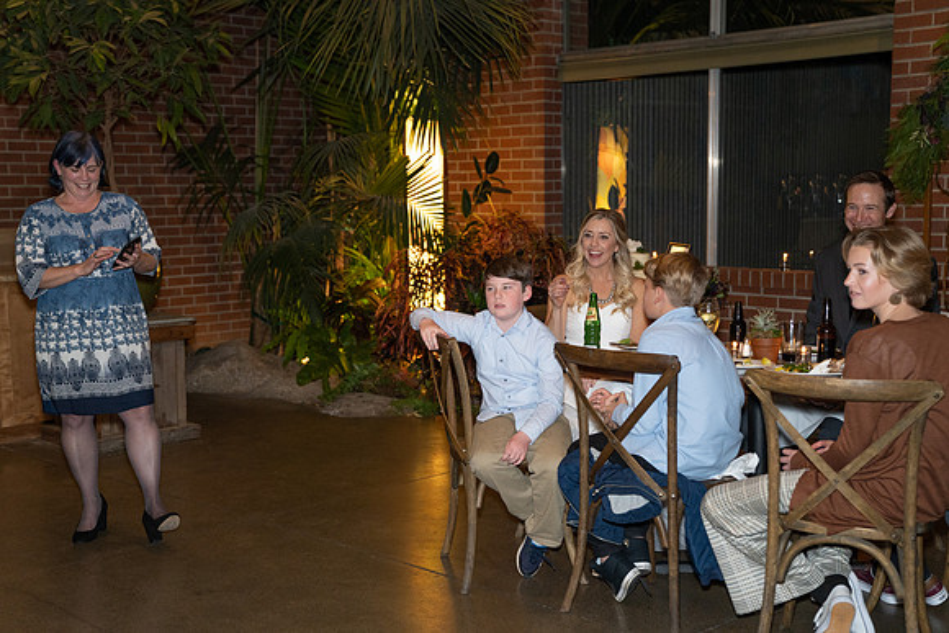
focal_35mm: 48
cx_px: 474
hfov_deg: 41.1
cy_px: 316
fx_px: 1266
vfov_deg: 28.1
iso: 2000
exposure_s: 1/125
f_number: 2.8
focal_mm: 48
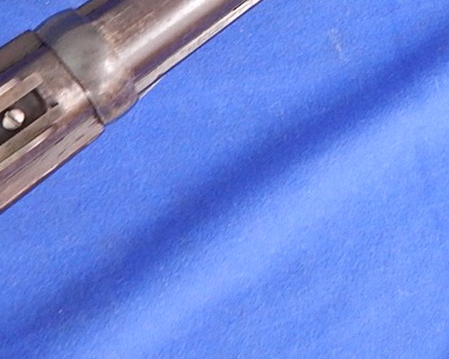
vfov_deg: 20.5
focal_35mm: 68
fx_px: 903
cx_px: 395
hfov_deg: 27.0
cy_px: -106
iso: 400
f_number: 3
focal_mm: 4
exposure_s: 1/13
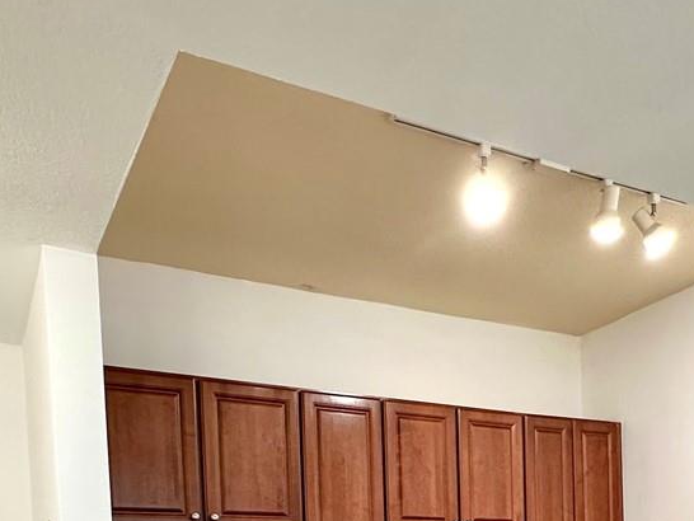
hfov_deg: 45.4
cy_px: 648
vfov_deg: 29.5
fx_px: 822
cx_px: 425
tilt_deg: -3.1
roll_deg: +1.1
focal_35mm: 41
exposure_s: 1/120
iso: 200
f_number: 2.2
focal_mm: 2.22
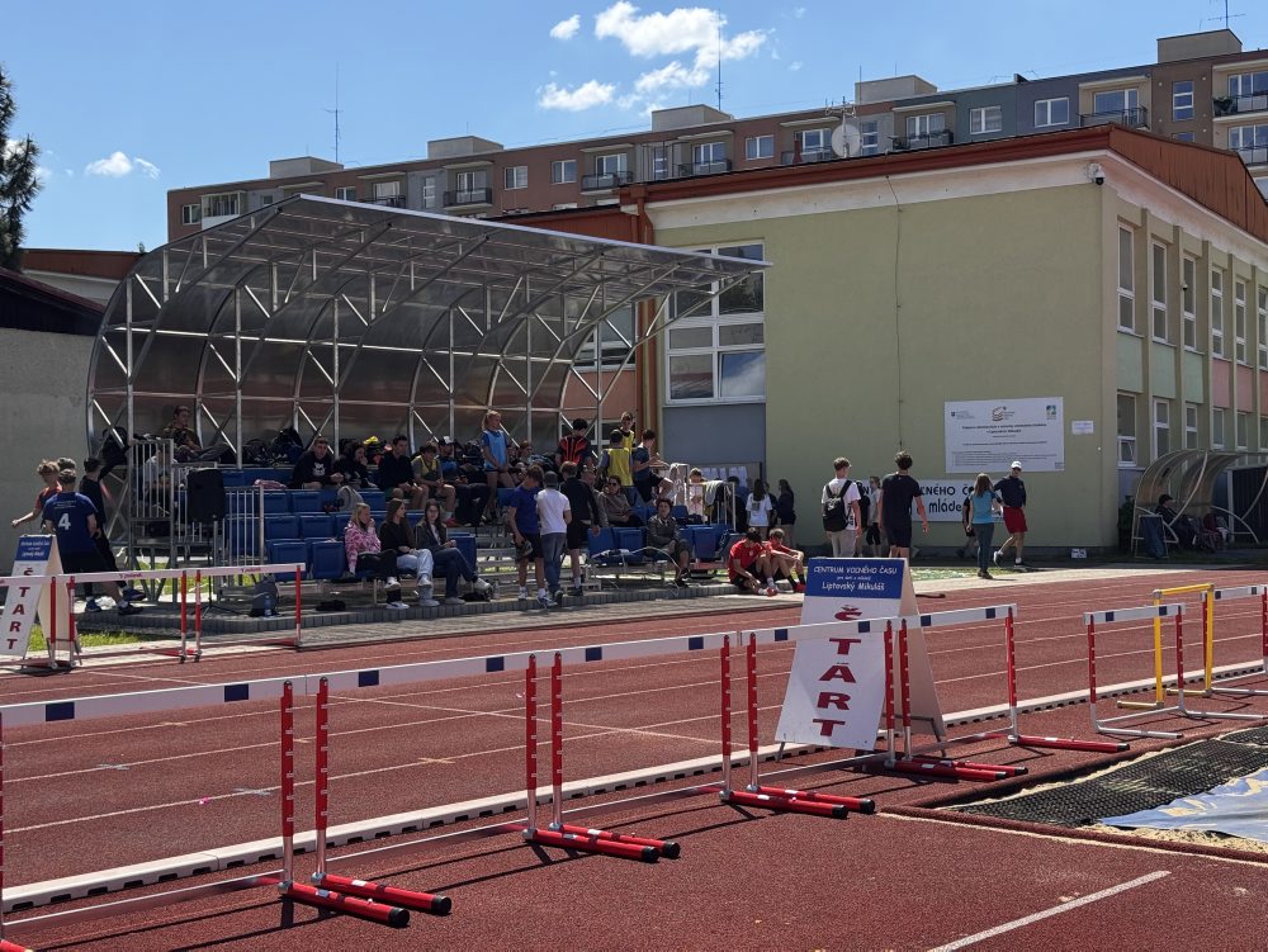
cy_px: 476
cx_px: 634
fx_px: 1759
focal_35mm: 48
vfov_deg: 30.3
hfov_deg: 39.6
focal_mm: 6.76
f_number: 1.78
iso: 64
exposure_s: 1/2717
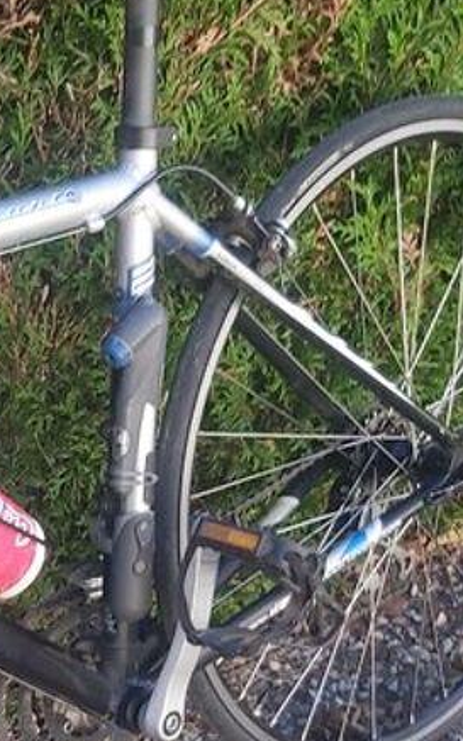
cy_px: 677
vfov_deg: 23.9
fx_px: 1696
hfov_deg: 15.1
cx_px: -71
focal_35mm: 84
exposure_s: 1/143
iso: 64
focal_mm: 3.92
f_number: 1.7
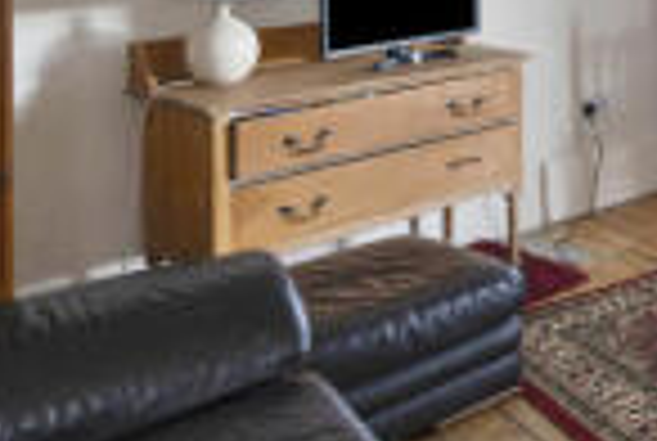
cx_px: 976
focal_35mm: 52
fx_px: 951
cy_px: -52
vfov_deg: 24.3
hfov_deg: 27.2
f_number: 5.6
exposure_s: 1/8
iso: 200
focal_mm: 16
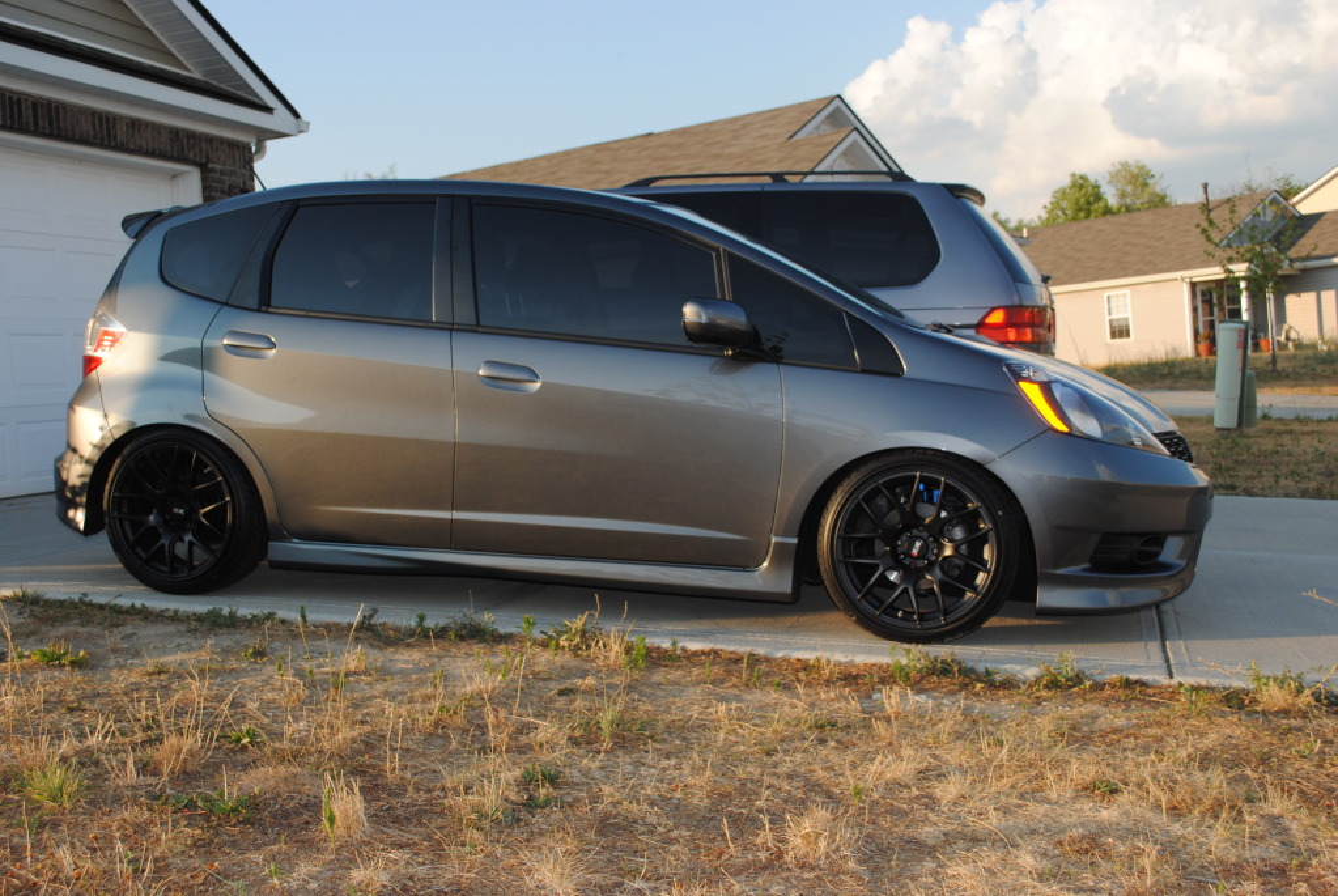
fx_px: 1451
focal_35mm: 39
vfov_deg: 34.3
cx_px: 669
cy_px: 448
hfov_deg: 49.5
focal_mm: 26
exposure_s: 1/200
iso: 100
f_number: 5.6
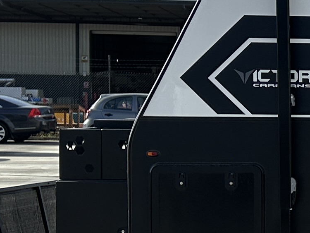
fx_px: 1156
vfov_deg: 11.5
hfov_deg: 13.4
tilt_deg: -2.8
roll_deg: -1.2
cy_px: 151
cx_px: 599
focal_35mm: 129
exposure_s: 1/5263
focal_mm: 6.86
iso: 80
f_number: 1.78
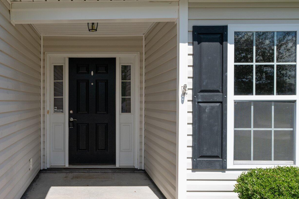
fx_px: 307
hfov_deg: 50.5
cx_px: 89
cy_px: 102
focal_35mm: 37
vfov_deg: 35.9
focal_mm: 22
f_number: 9
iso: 400
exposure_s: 1/1000
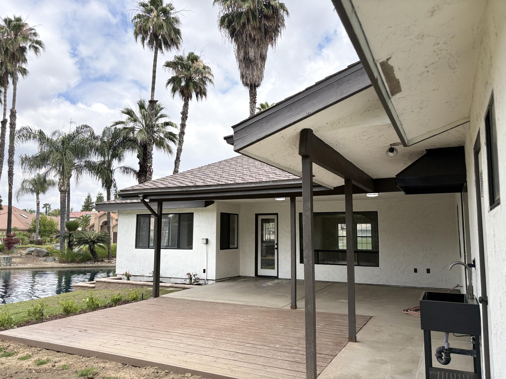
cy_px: 190
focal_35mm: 26
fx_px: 380
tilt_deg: +7.0
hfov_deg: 67.3
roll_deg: -0.2
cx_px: 253
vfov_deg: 53.1
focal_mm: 5.96
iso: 50
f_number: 1.6
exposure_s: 1/2451
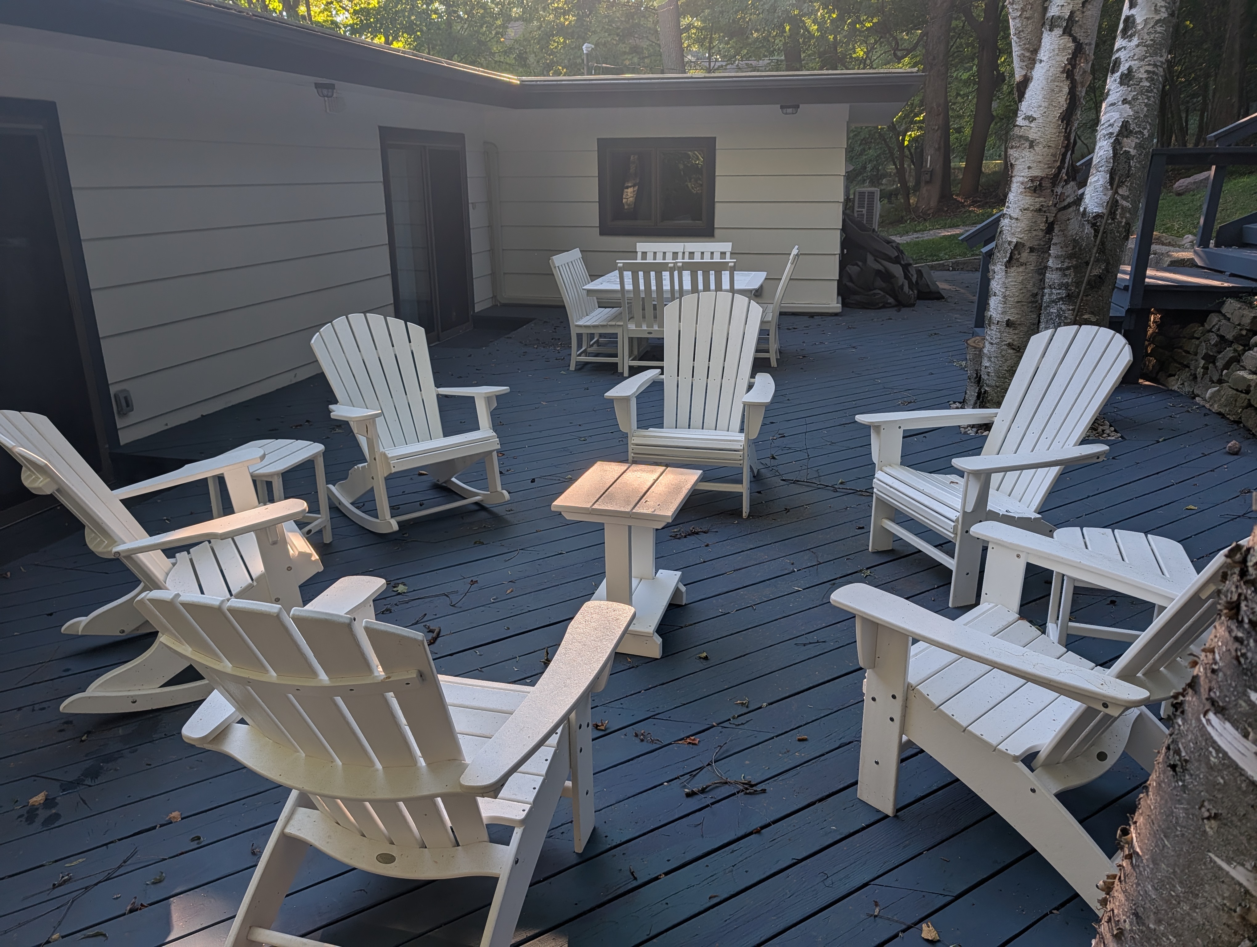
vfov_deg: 56.9
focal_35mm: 24
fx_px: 873
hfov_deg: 71.5
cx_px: 628
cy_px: 474
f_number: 1.68
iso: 21
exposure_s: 1/1972
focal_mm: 6.9
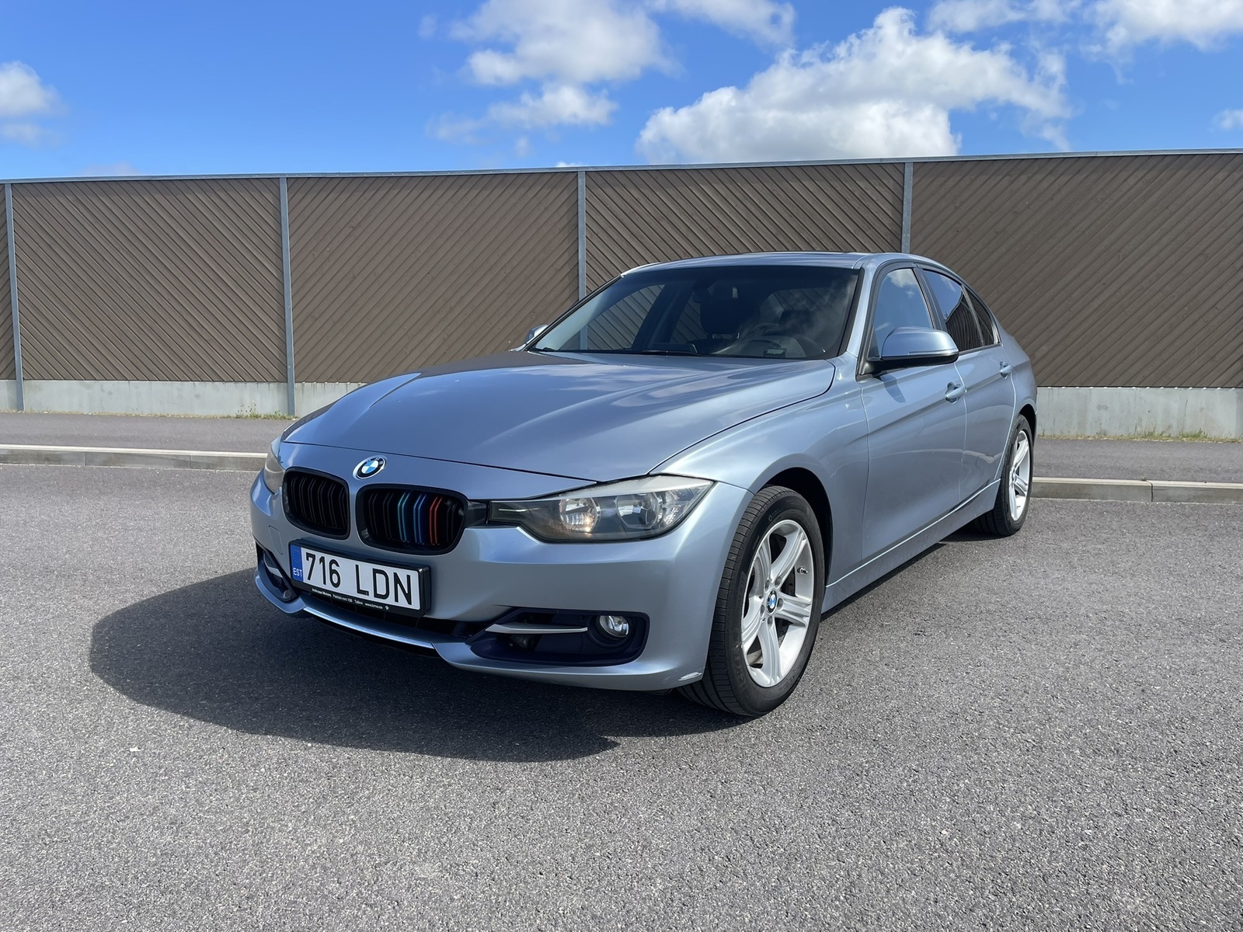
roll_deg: +0.2
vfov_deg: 53.1
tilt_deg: -6.8
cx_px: 622
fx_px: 934
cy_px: 466
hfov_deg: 67.3
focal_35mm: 26
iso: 32
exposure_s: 1/2304
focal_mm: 4.2
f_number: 1.6
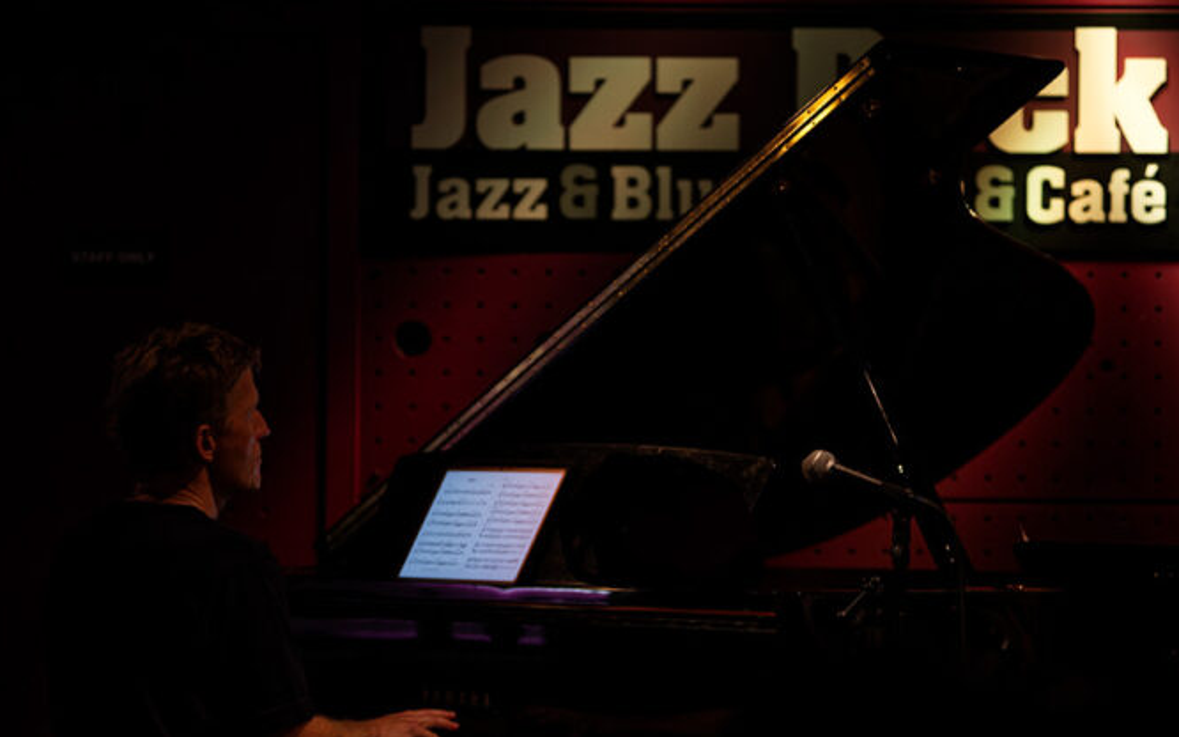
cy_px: 450
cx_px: 559
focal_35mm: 147
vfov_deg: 8.9
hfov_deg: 14.2
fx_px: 4723
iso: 500
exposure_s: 1/160
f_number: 2.8
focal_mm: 125
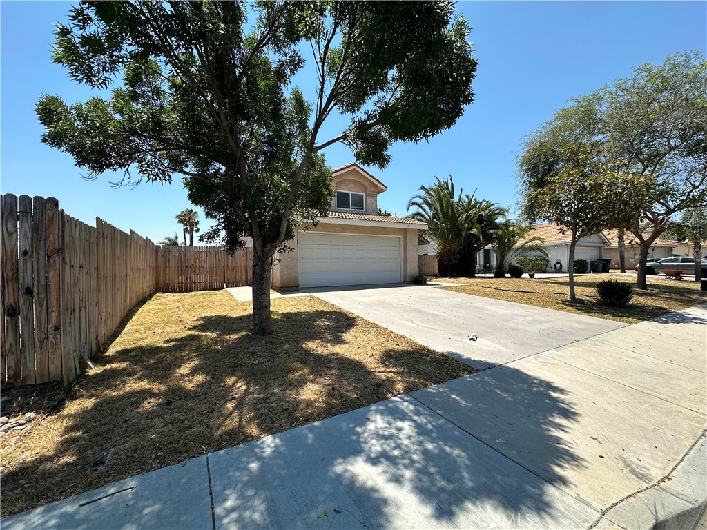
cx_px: 354
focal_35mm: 14
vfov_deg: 85.7
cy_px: 265
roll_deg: +0.7
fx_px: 286
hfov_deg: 102.1
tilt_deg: +0.5
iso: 50
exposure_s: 1/1984
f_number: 2.2
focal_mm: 2.22
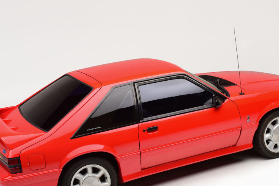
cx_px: 150
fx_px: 566
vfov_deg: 18.6
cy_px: 133
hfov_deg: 27.7
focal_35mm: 73
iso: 640
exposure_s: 1/250
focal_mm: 50
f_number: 9
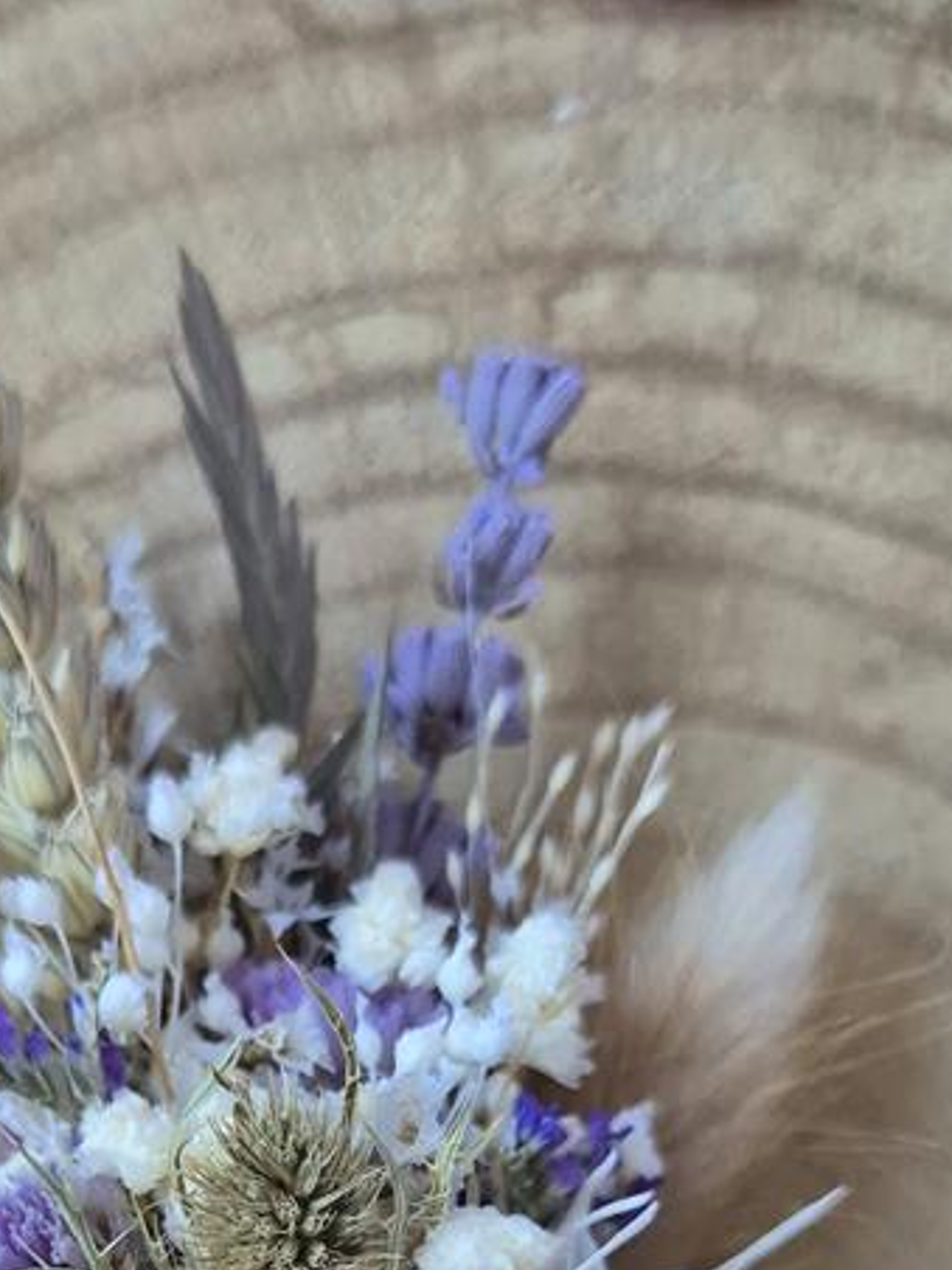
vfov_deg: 32.7
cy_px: 1200
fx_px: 2017
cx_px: 244
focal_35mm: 55
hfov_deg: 26.2
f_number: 1.8
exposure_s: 1/100
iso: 500
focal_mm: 5.4
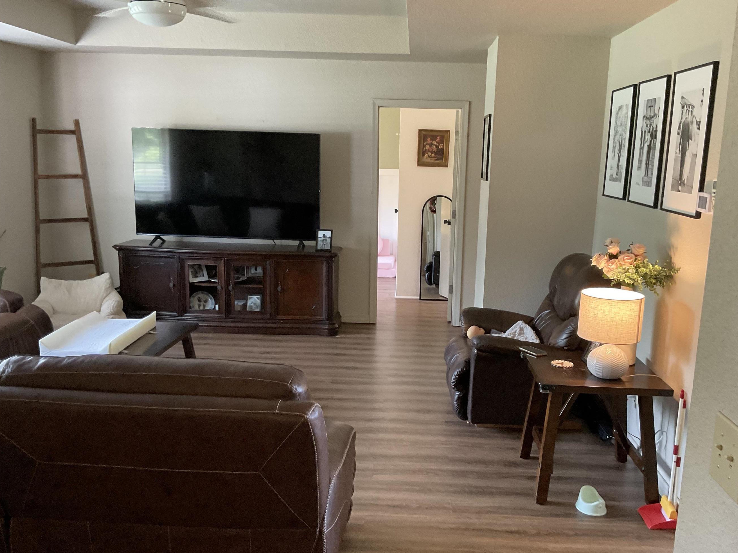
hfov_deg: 53.9
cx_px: 402
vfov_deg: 41.8
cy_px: 302
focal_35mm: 34
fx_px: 725
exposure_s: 1/60
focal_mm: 3
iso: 250
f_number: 1.8
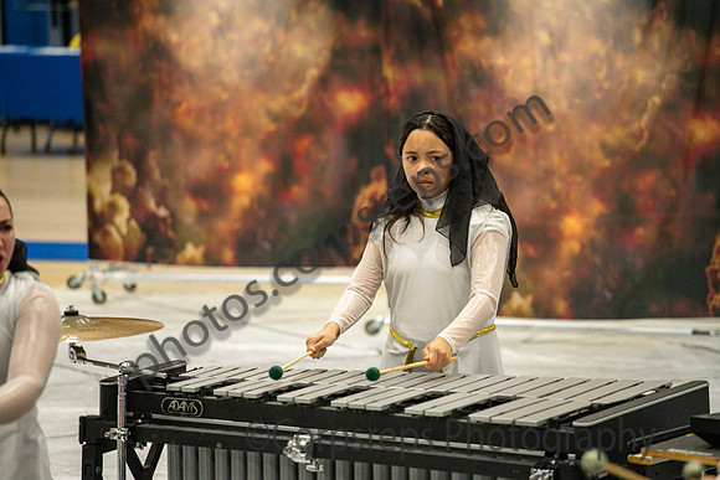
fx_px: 4001
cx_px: 360
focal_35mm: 200
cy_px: 240
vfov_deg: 6.9
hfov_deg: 10.3
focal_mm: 200
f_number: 4
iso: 3200
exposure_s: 1/500
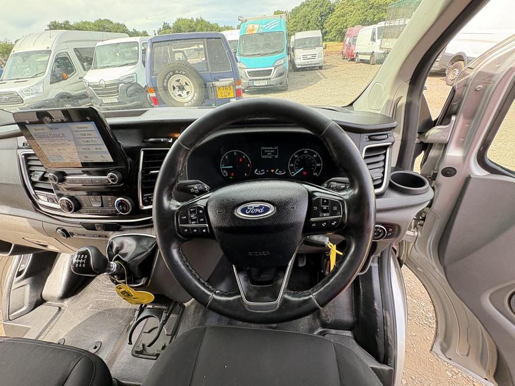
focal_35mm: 14
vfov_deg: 85.7
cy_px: 193
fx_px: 208
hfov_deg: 102.1
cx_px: 258
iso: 125
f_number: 2.2
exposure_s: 1/99
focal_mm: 2.22
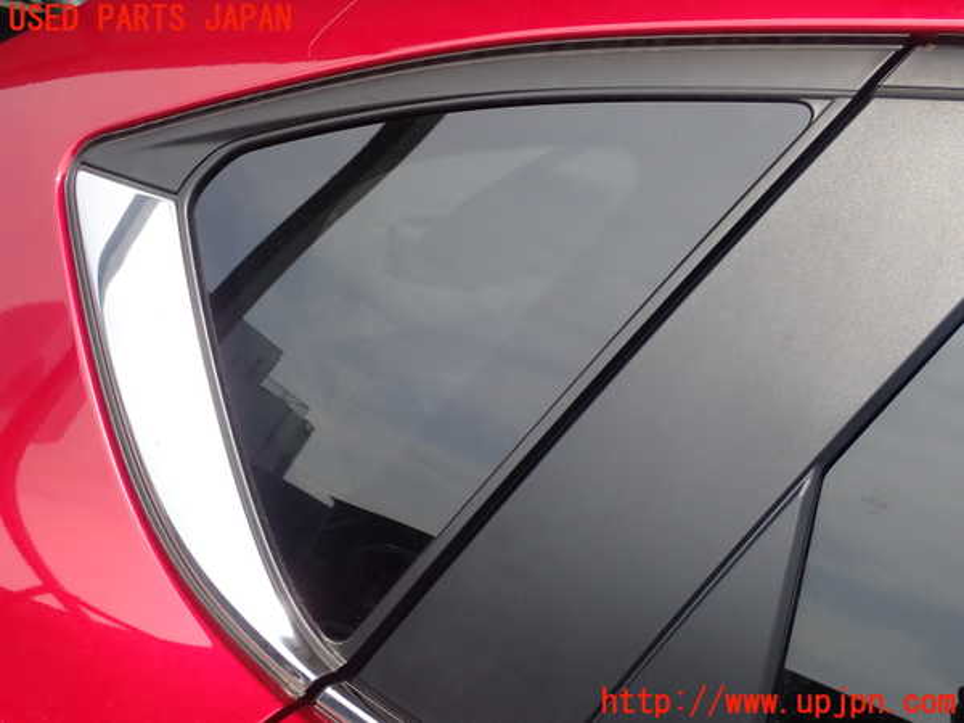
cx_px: 482
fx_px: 1197
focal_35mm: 43
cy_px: 362
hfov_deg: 43.9
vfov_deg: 33.6
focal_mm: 7.86
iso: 100
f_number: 4
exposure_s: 1/250
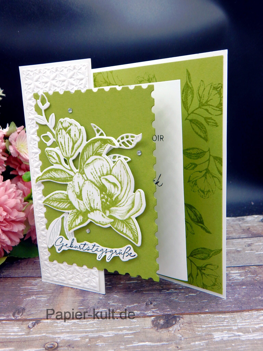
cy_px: 176
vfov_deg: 54.0
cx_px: 132
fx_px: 344
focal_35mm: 34
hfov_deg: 41.8
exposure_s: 1/500
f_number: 3.3
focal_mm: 6.1
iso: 125
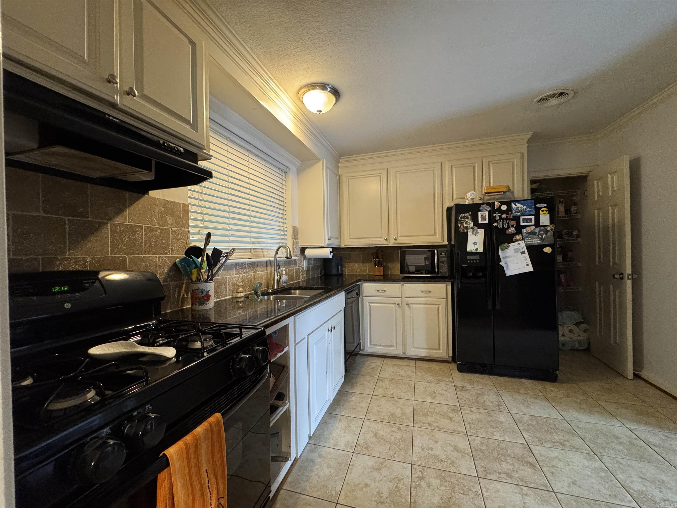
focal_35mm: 14
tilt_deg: +0.1
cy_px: 254
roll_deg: +2.0
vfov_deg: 85.7
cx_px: 338
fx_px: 274
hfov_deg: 102.1
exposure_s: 1/60
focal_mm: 2.22
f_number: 2.2
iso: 500
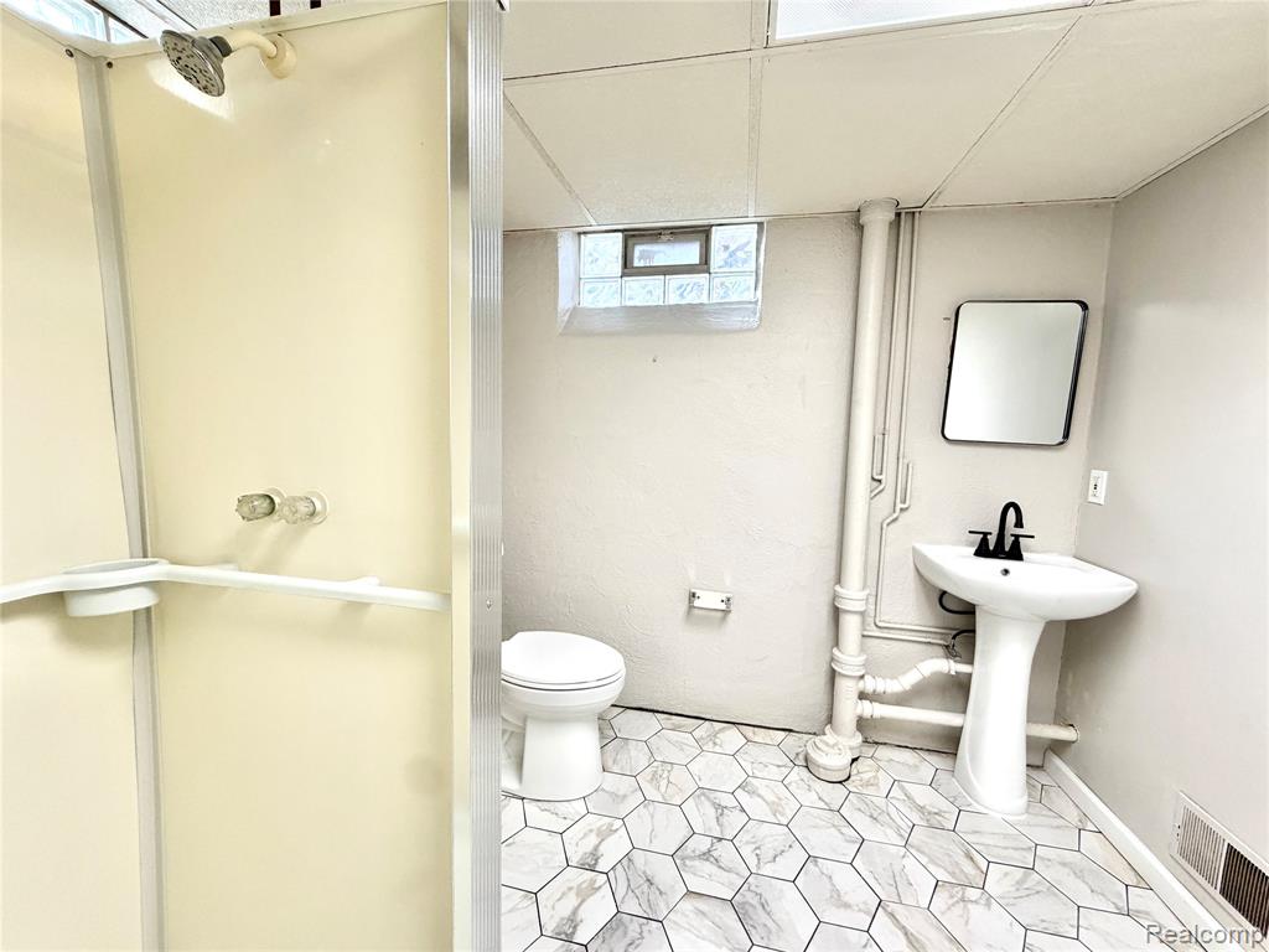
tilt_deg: -5.8
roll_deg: -1.3
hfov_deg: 102.1
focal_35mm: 14
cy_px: 476
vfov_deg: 85.7
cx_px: 634
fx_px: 513
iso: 200
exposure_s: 1/120
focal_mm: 2.22
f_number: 2.2
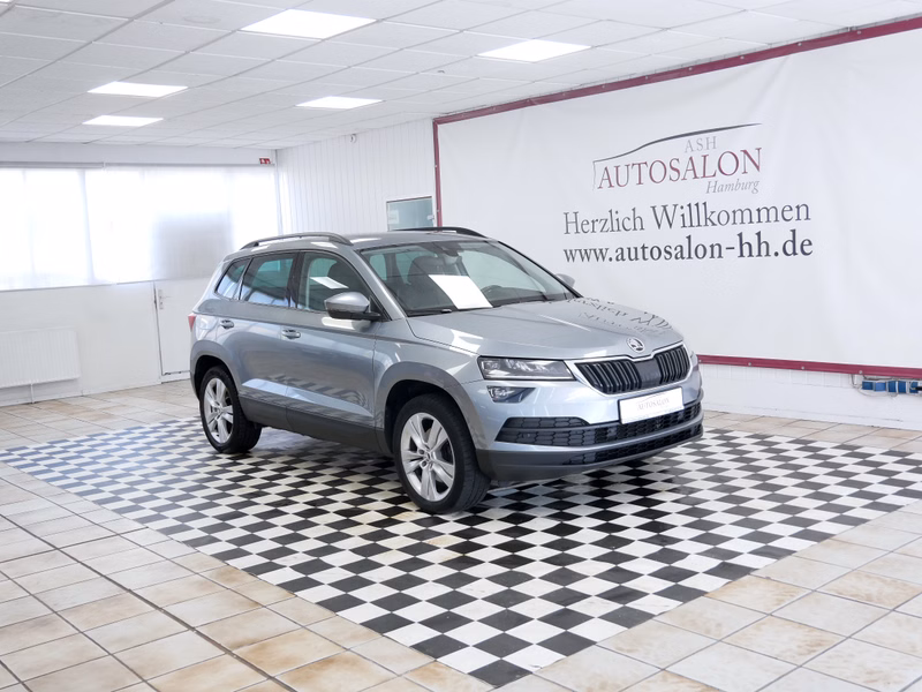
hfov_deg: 51.4
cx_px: 461
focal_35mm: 36
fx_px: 959
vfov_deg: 39.7
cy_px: 346
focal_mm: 18
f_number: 3.9
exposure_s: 1/60
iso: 400
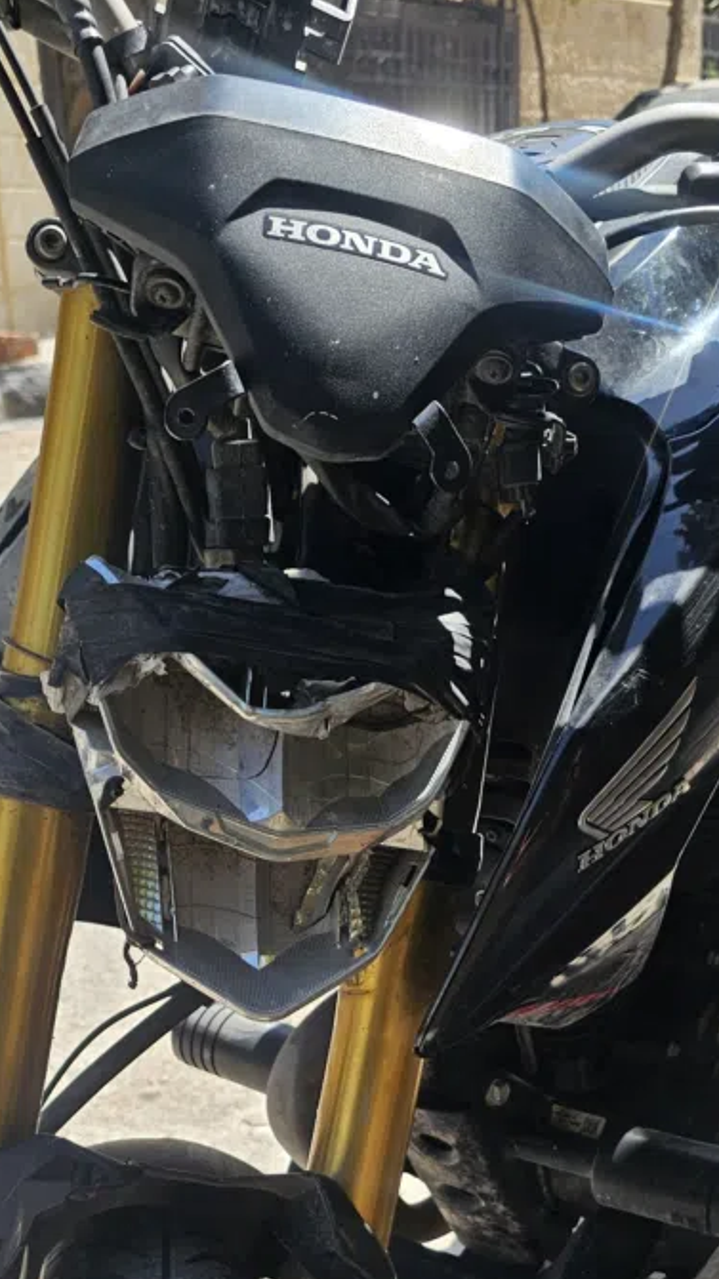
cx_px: 368
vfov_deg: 38.4
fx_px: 1730
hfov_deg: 23.5
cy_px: 1099
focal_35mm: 51
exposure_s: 1/332
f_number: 1.7
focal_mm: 6.3
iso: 10
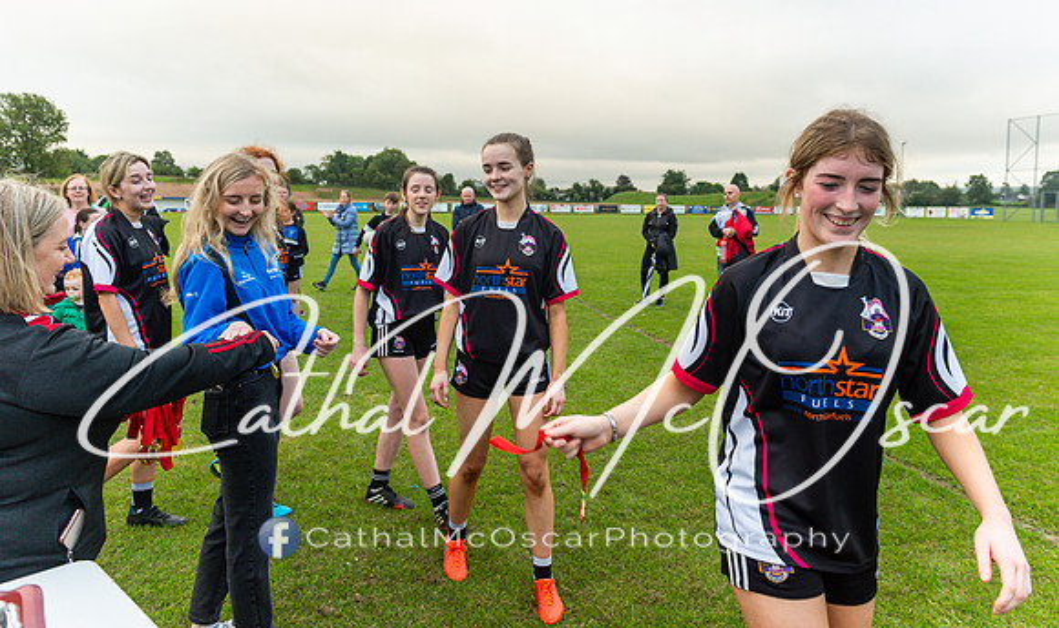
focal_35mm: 26
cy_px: 257
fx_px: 743
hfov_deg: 70.9
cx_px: 558
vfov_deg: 45.6
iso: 900
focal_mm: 24
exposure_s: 1/250
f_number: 2.8
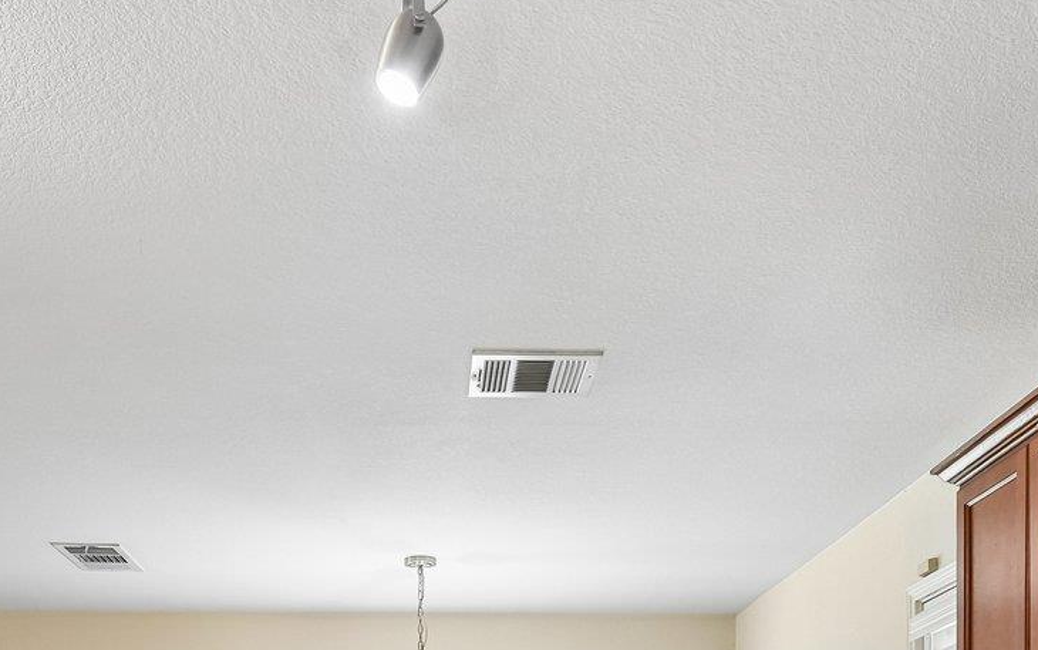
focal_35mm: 40
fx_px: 1132
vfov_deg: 26.7
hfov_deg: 49.1
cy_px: 860
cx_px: 439
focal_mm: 14
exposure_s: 1/15
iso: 280
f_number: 8
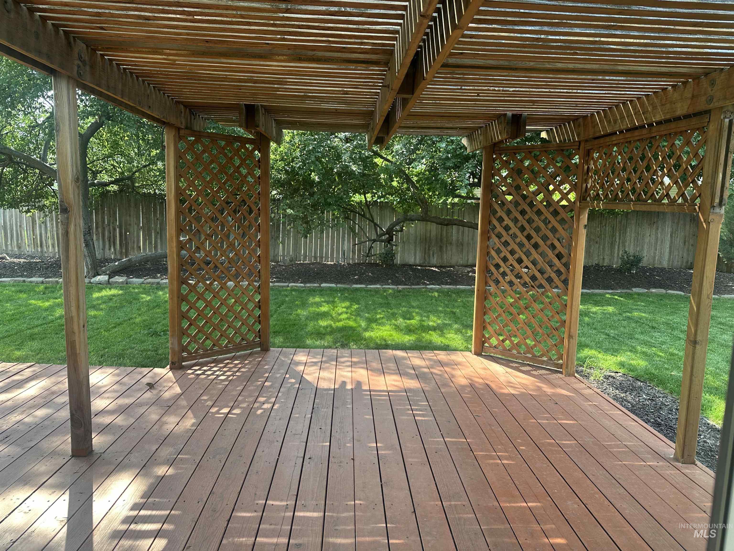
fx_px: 509
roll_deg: -1.6
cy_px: 276
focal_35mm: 24
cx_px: 367
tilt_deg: -7.7
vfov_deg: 56.8
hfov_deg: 71.6
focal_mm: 6.86
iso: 64
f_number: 1.78
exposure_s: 1/145
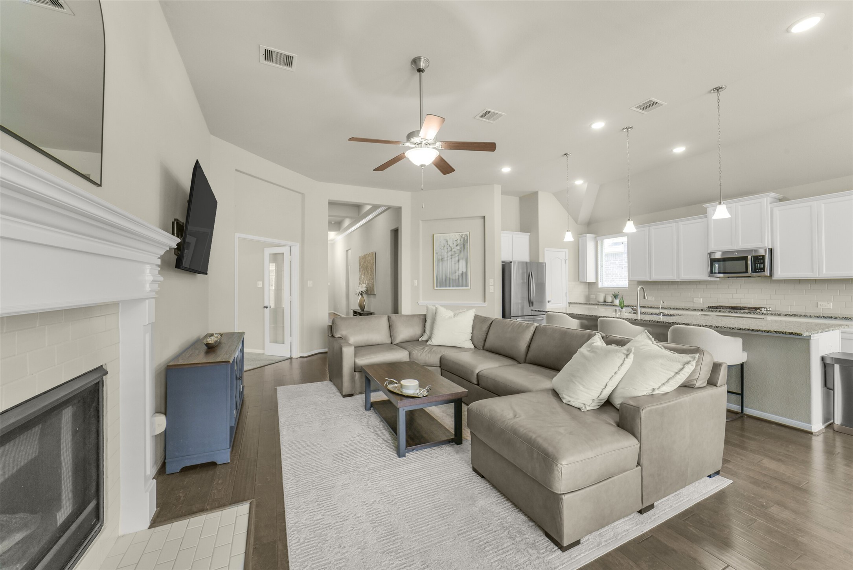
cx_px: 426
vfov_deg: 81.2
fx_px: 332
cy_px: 285
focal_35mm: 14
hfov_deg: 104.2
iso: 500
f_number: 11
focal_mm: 14
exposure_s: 1/10
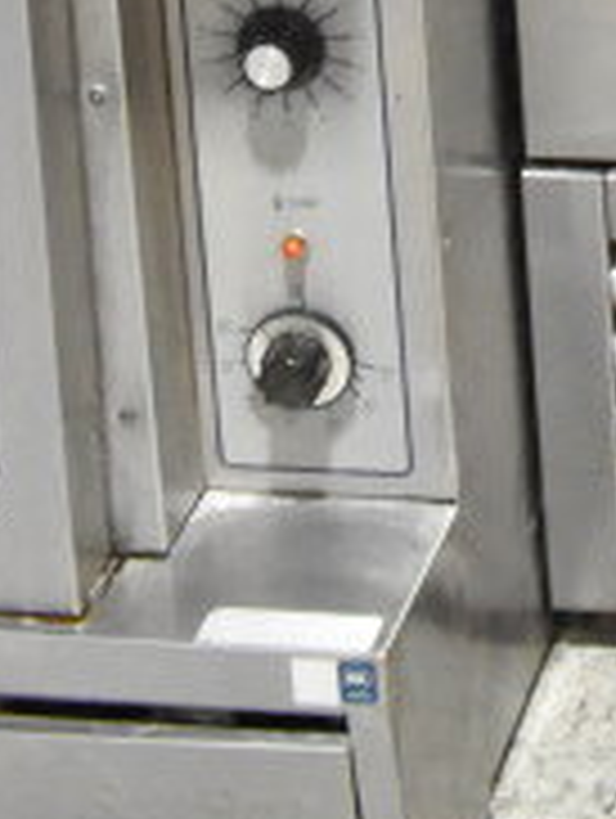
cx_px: 1349
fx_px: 3432
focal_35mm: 145
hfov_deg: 9.4
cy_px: -1123
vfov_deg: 11.4
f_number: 8
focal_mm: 20
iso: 6400
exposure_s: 1/200
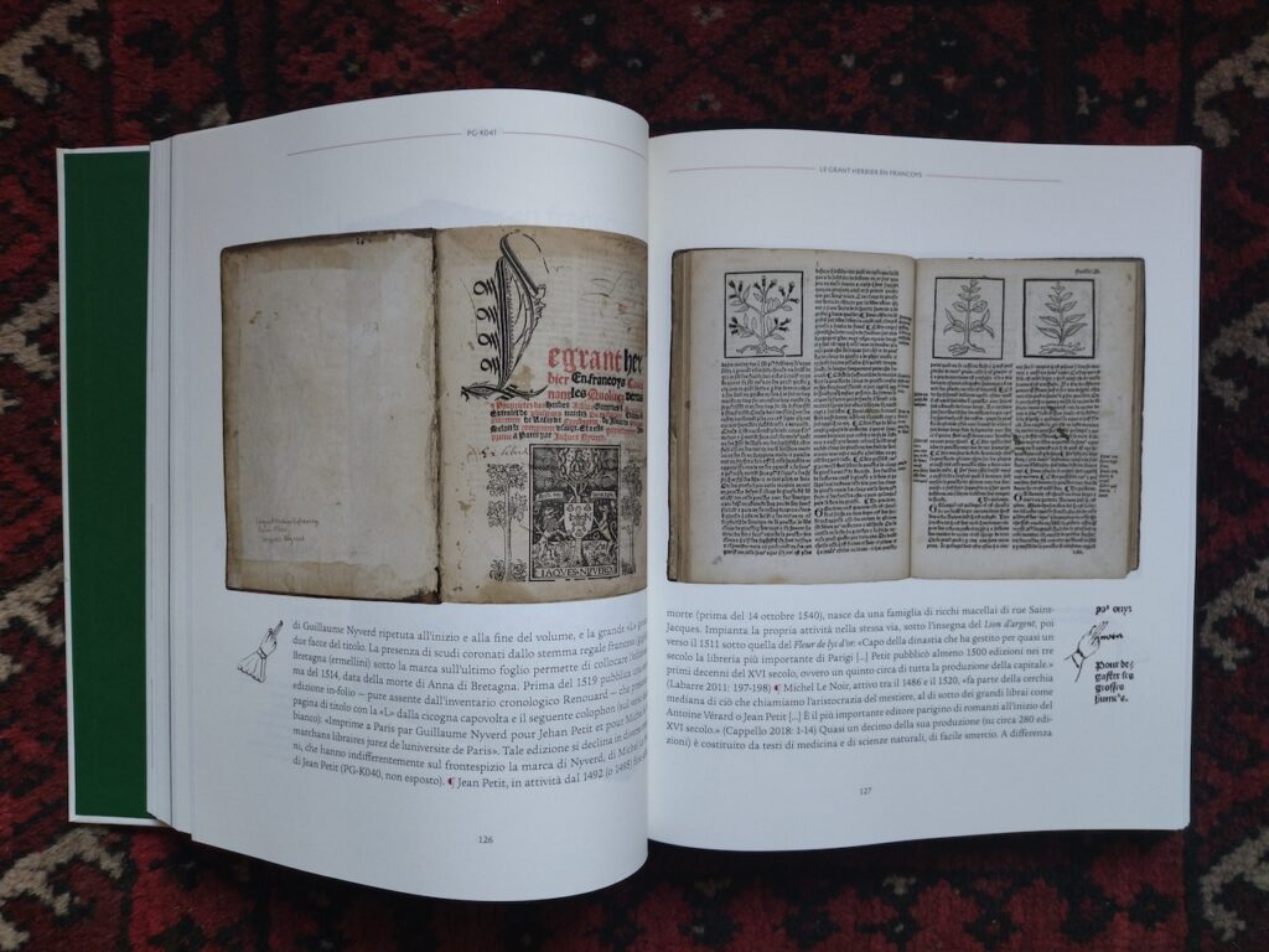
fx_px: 990
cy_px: 476
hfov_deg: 65.3
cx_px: 634
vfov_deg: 51.4
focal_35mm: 27
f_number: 1.79
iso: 122
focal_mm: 4.74
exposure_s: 1/50
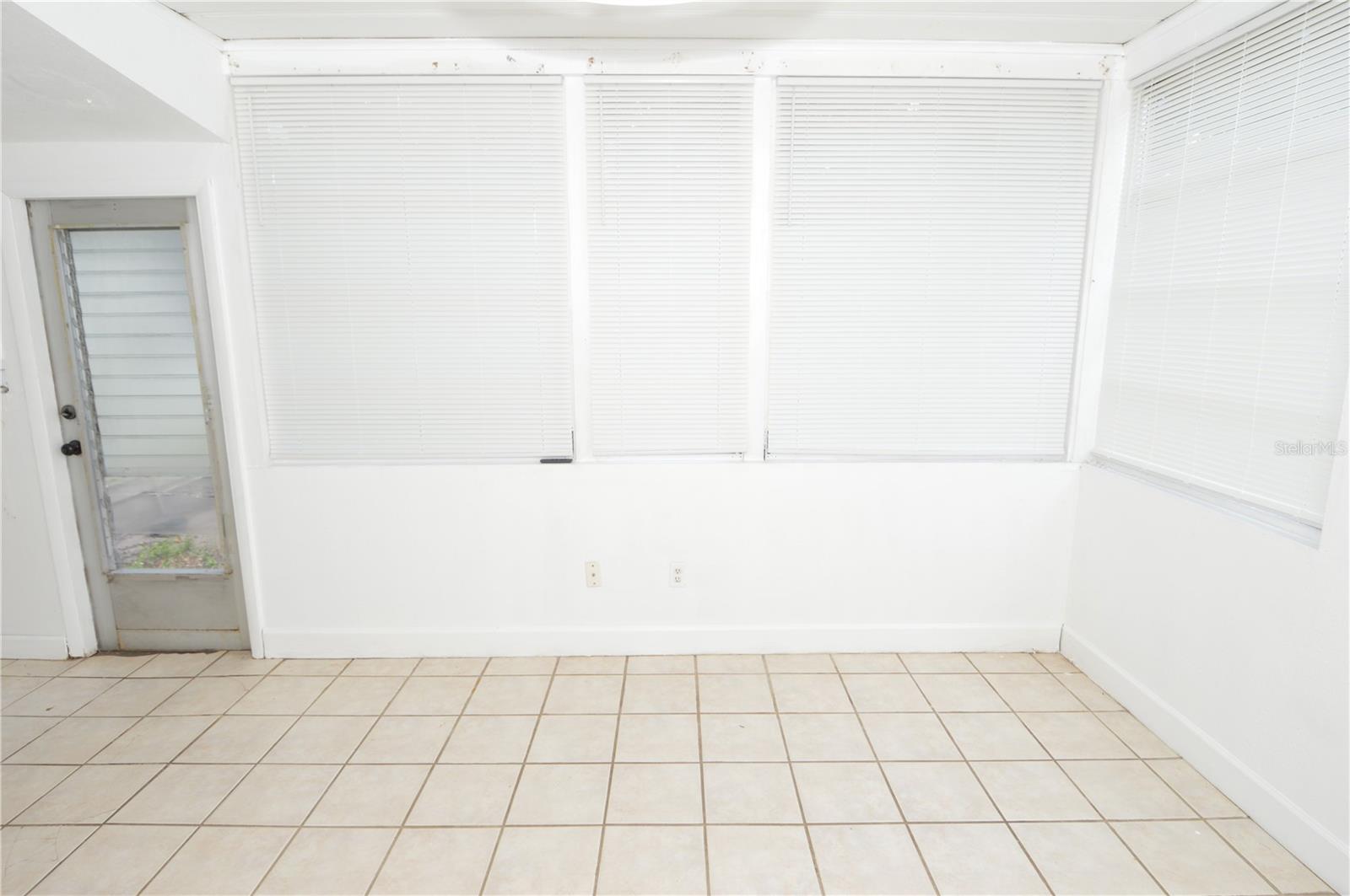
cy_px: 448
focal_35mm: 18
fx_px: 674
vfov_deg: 67.3
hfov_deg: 90.1
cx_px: 675
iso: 250
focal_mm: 12
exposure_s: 1/125
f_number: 5.6
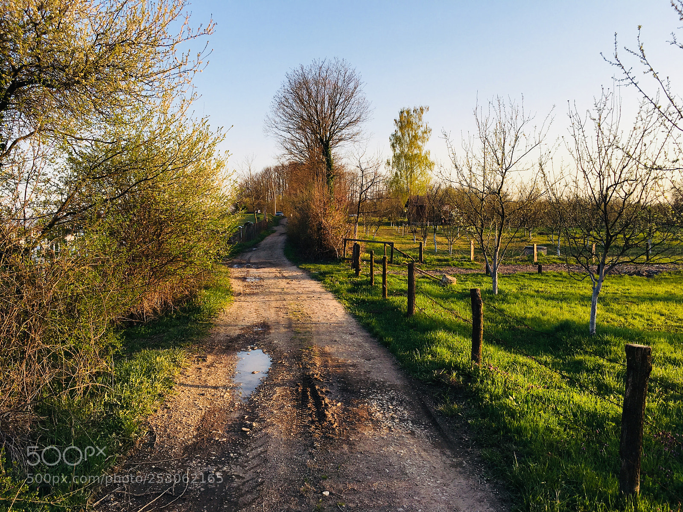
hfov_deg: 61.7
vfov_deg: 48.2
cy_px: 256
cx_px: 342
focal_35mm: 29
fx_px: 572
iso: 25
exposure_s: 1/565
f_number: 2.2
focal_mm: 4.15
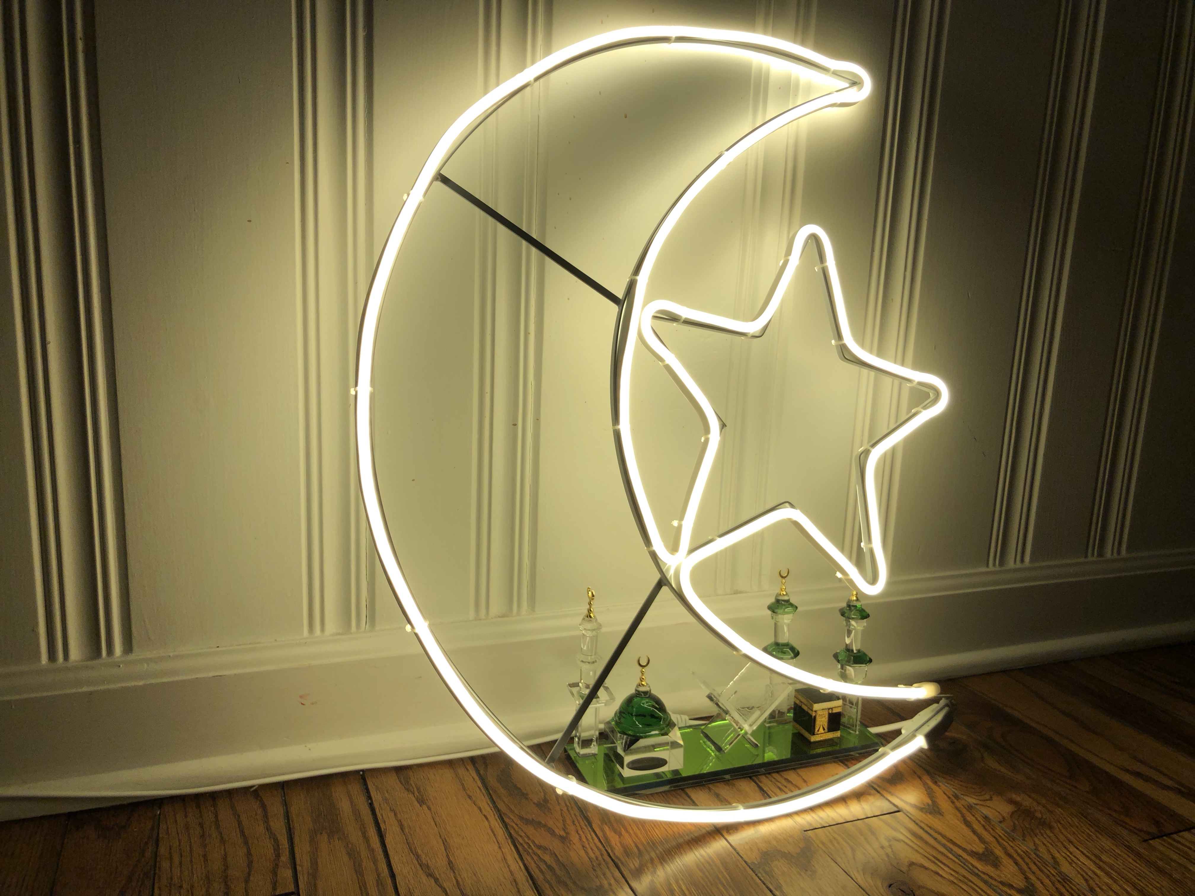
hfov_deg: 63.4
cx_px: 598
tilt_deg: -10.6
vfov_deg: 49.7
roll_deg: -2.1
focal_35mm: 28
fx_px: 967
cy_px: 448
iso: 25
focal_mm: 4
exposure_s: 1/120
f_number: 1.8
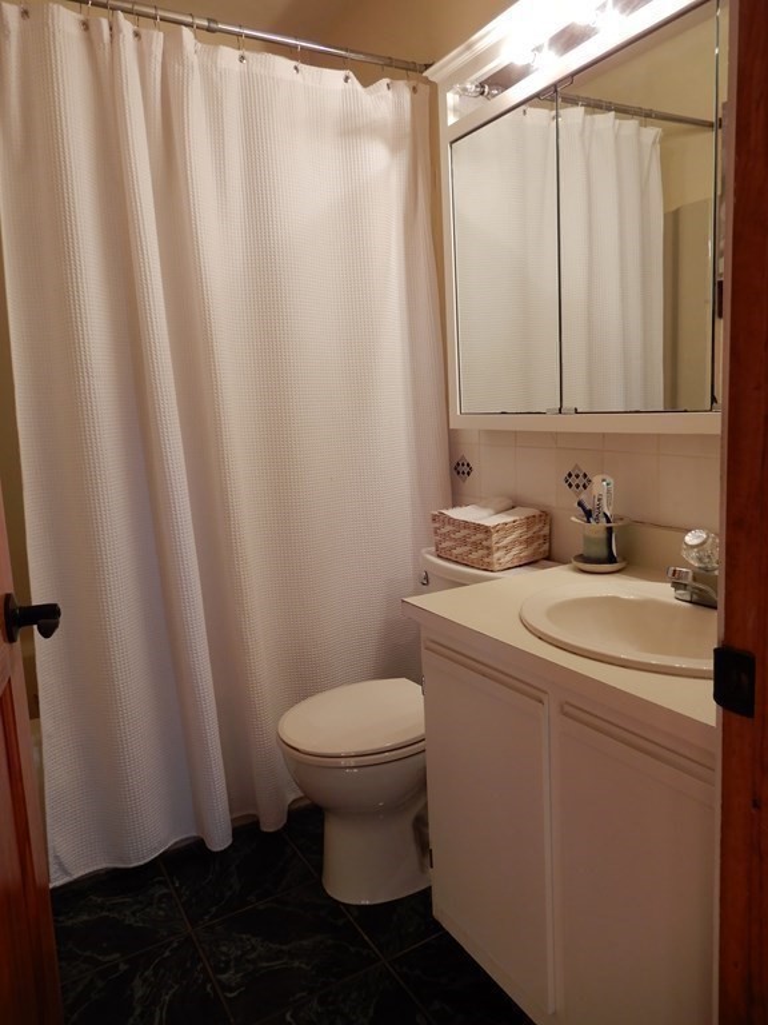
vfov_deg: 71.6
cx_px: 384
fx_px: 710
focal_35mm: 24
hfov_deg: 56.8
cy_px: 512
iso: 140
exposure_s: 1/30
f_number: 3.4
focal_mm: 4.3
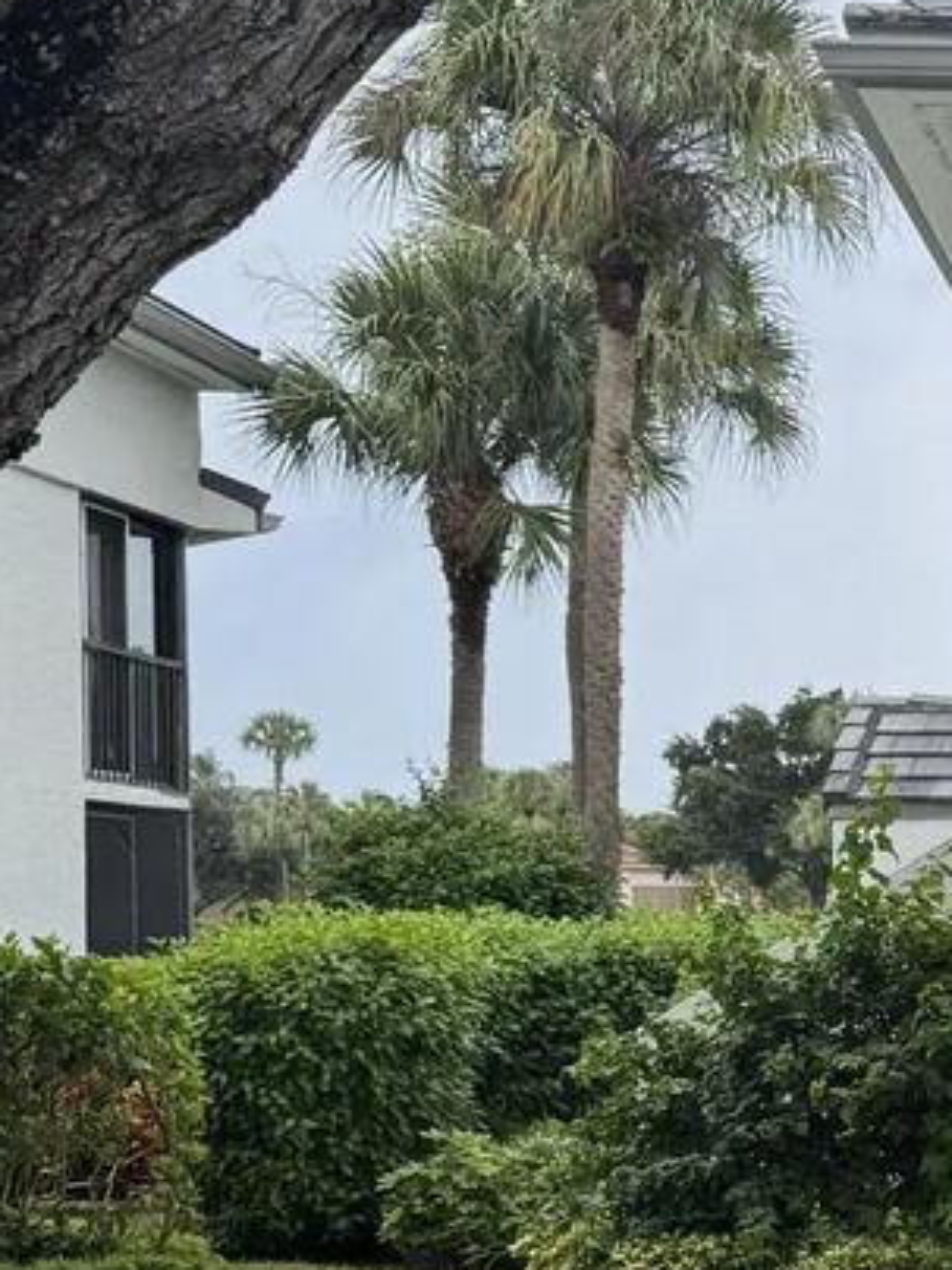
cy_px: 941
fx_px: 2970
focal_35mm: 81
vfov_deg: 23.9
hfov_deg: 16.5
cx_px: 1455
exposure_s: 1/1311
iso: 80
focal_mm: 6.76
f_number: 1.78
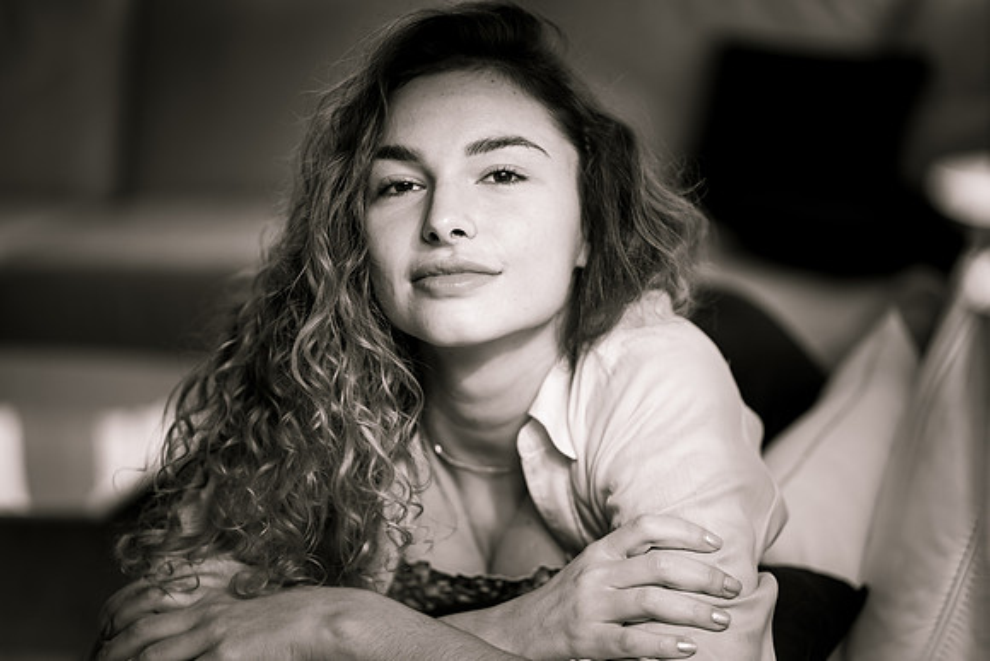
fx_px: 2338
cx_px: 495
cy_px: 330
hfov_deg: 23.9
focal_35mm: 85
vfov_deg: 16.1
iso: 200
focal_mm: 85
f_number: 1.8
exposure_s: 1/200
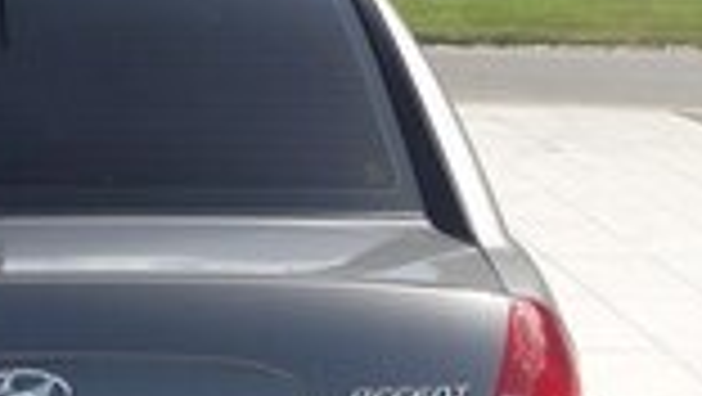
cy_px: 608
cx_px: -22
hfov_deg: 21.1
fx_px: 1807
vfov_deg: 11.9
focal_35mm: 97
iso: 40
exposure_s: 1/1205
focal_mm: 3.7
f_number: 1.9
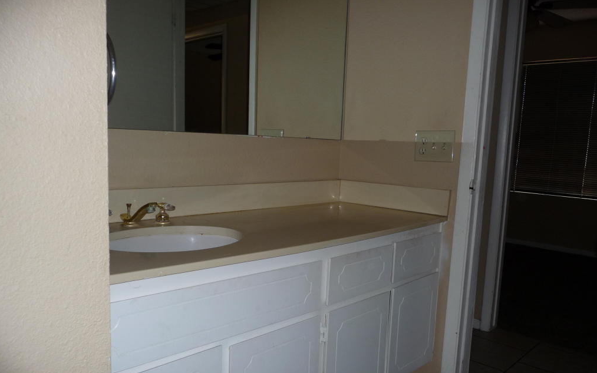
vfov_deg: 41.8
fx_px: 488
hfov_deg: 62.9
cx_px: 299
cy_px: 206
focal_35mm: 30
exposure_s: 1/30
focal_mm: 4.7
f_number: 3.3
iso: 100
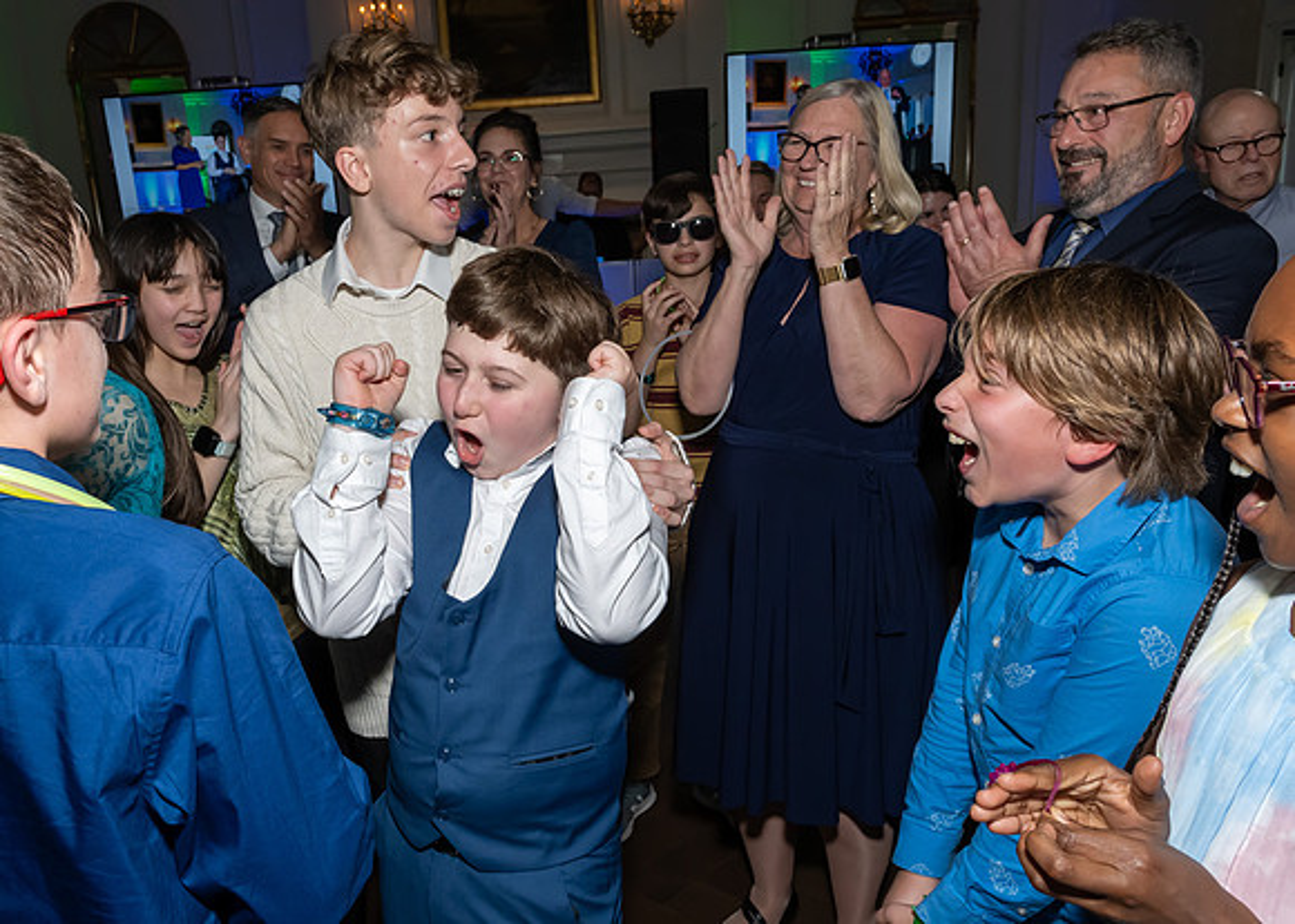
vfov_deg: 49.6
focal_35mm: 27
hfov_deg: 65.6
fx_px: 1001
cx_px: 574
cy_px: 480
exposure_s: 1/250
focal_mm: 17
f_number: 8
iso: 1000
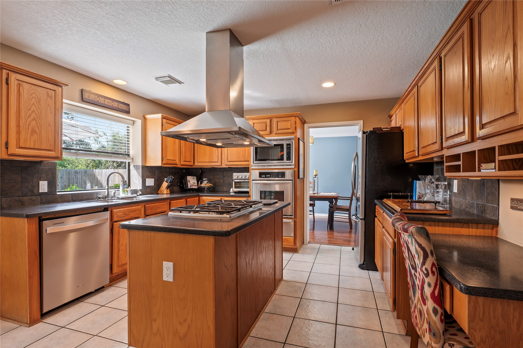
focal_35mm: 16
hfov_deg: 96.8
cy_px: 174
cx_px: 262
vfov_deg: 73.7
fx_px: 232
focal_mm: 16
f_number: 6.3
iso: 125
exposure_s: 1/5
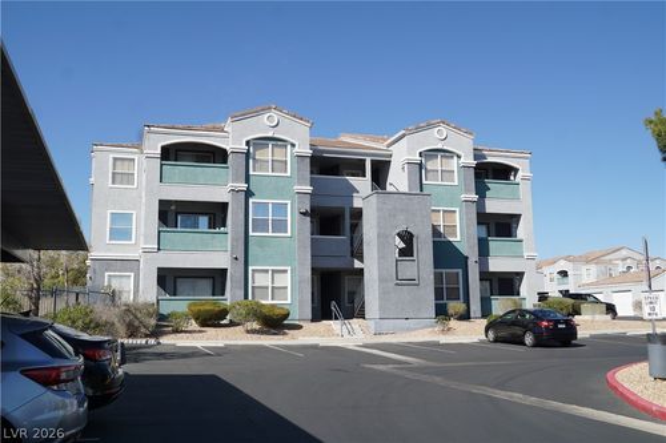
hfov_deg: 53.1
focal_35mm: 36
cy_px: 222
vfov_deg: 36.8
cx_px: 333
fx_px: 666
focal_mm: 24
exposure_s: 1/250
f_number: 8
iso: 100
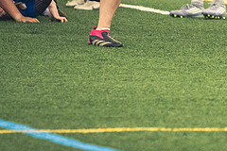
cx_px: 236
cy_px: -20
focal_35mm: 725
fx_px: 4571
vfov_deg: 1.9
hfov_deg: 2.8
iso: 12800
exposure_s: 1/500
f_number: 2.8
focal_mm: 200
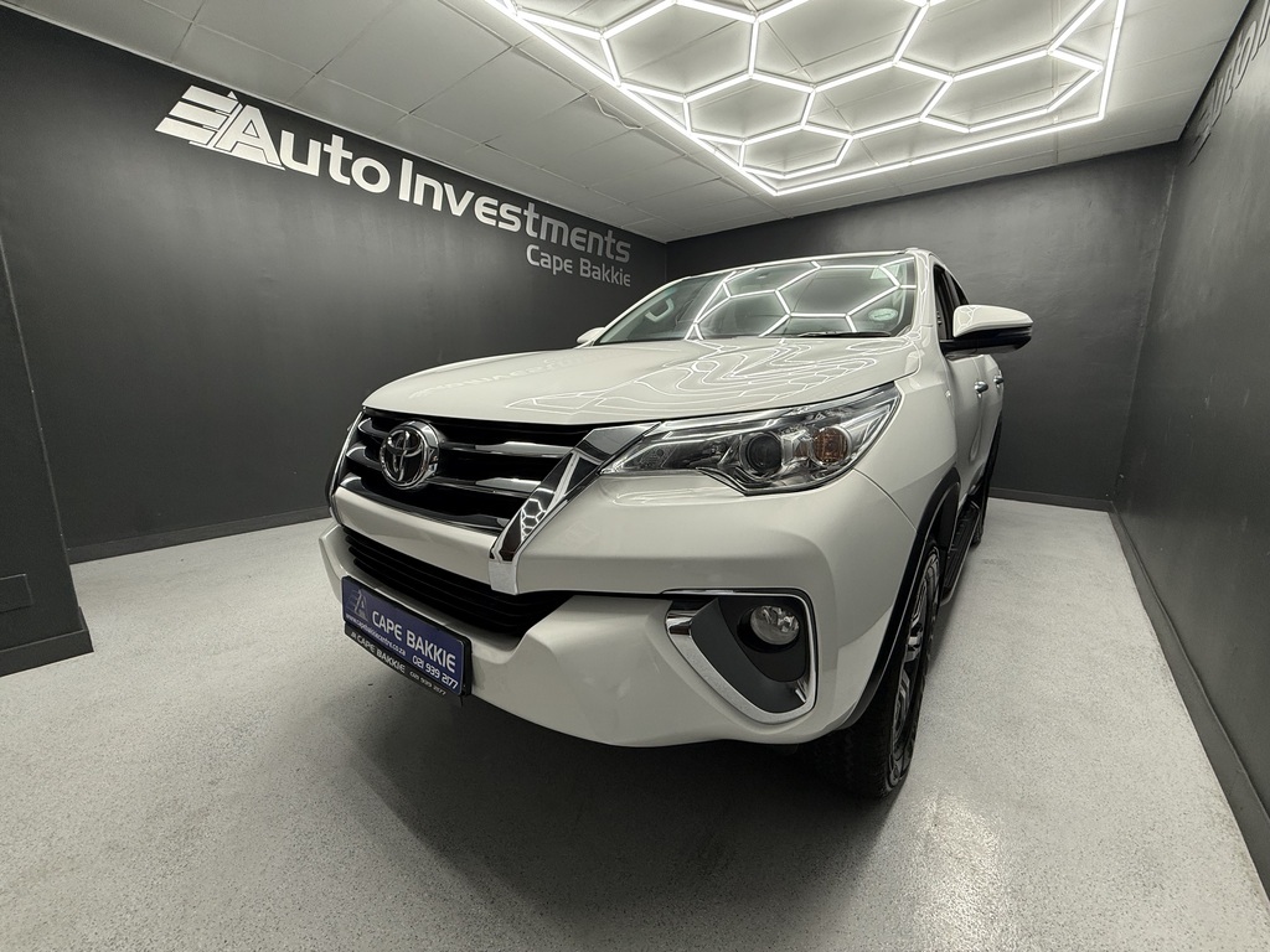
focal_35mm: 14
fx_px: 514
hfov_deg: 102.1
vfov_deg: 85.7
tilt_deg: -10.5
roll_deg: -1.3
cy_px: 476
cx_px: 635
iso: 100
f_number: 2.2
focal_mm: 2.22
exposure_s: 1/100
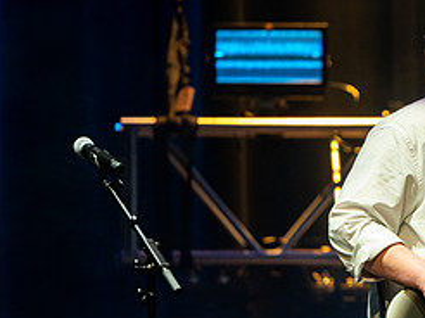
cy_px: 152
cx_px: 504
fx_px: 5789
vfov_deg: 3.1
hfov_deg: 4.2
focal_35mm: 472
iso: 2000
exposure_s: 1/400
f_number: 2.8
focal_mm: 200
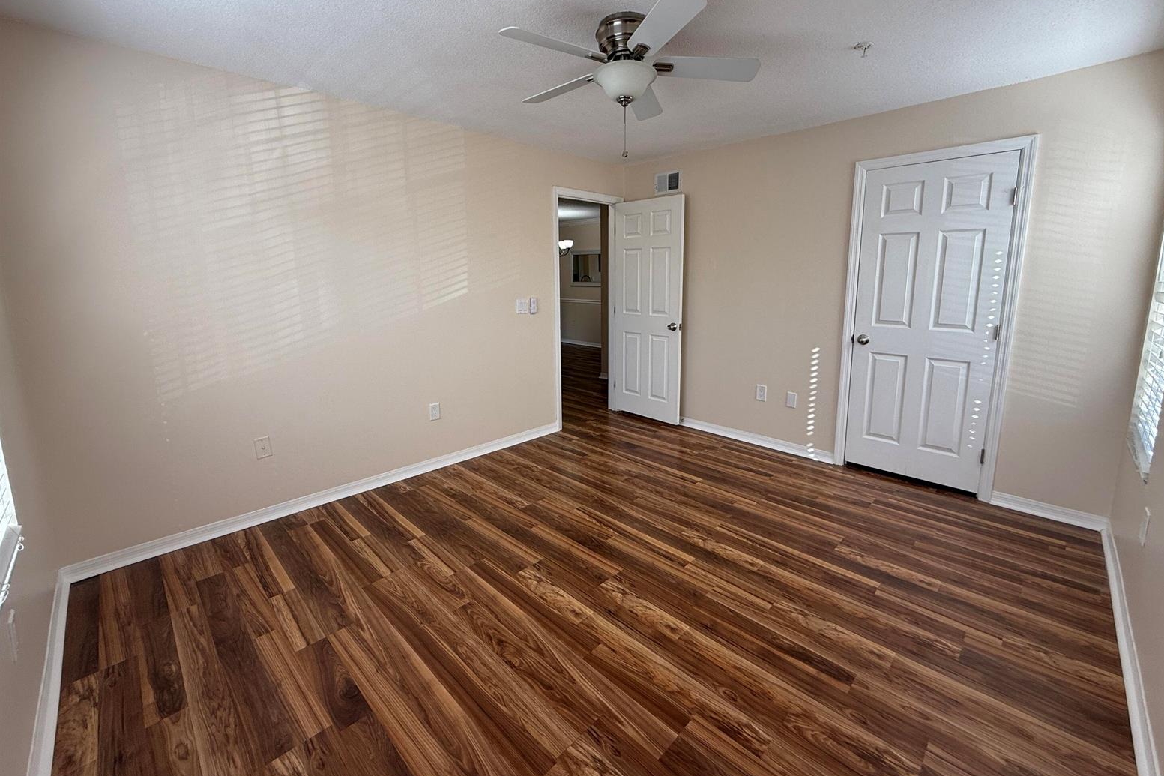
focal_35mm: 15
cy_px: 348
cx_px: 599
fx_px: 485
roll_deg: +0.0
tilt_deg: -7.1
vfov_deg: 77.1
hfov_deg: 100.4
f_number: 2.2
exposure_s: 1/134
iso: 50
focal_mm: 2.22
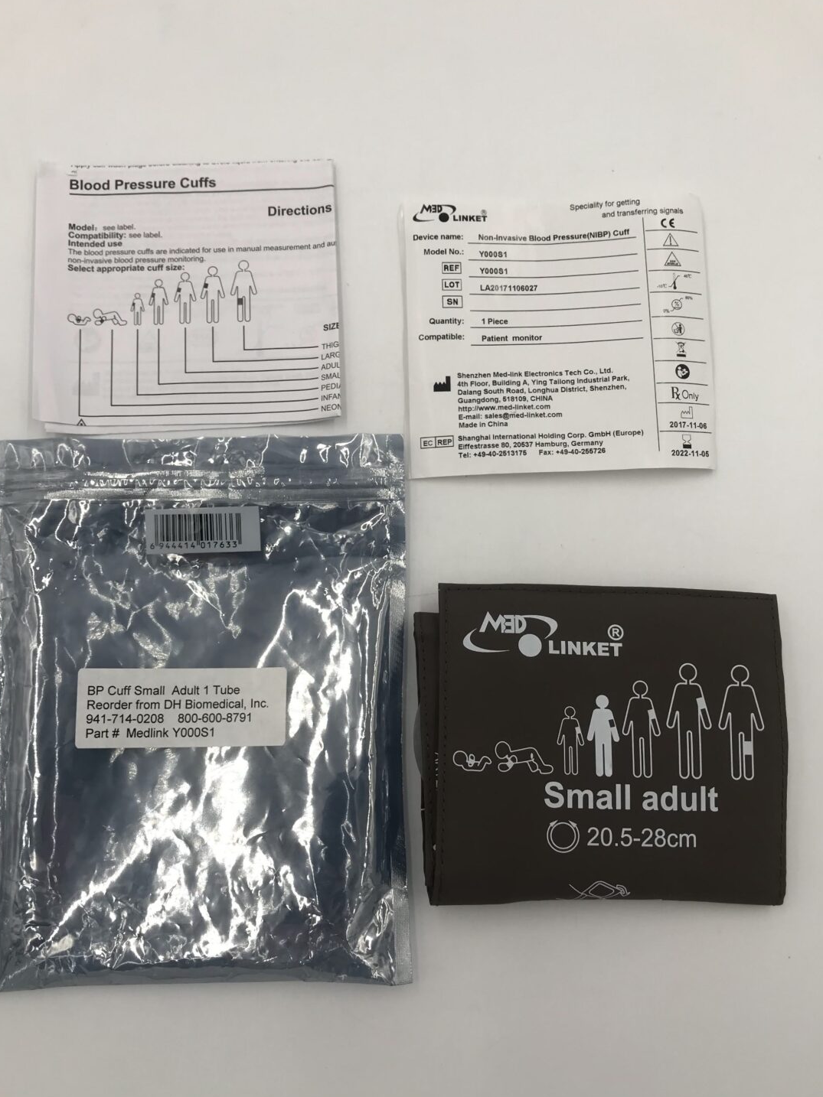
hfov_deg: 46.8
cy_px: 580
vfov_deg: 59.9
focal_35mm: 30
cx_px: 384
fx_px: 951
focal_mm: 3.99
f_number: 1.8
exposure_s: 1/120
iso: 25
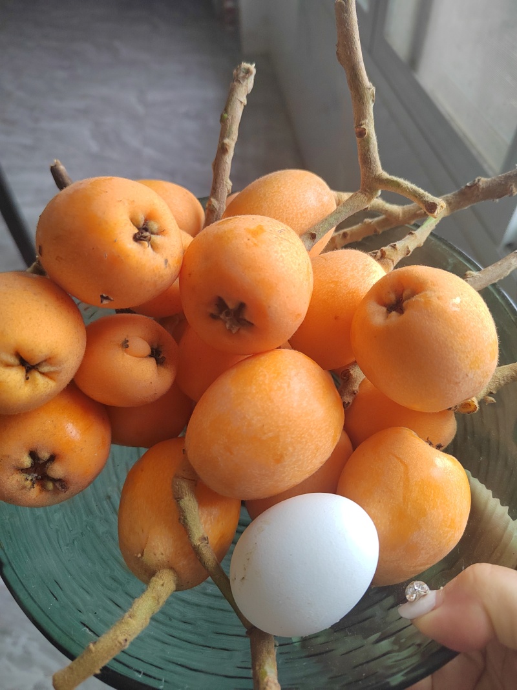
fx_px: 458
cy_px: 345
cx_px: 258
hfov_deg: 58.9
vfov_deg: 73.9
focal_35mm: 23
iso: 1459
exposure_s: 1/100
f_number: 1.9
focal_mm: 5.52
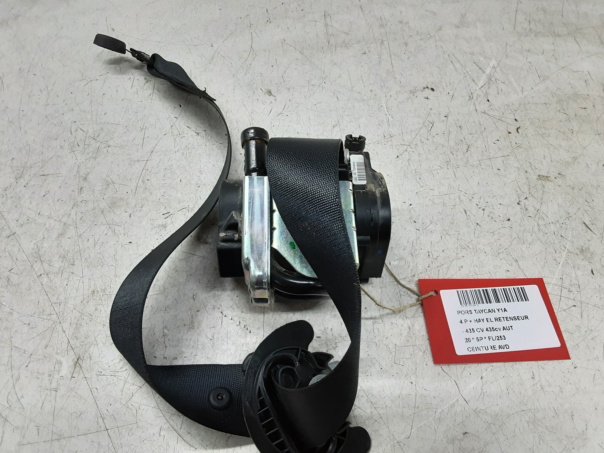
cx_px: 302
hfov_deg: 65.3
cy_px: 226
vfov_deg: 51.4
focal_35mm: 27
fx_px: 471
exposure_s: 1/50
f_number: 1.9
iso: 100
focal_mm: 2.91
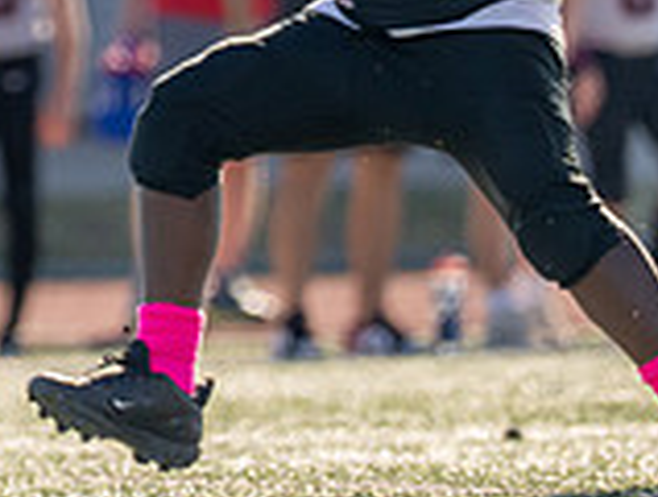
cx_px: -10
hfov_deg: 1.8
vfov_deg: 1.4
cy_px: -210
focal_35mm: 1099
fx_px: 20938
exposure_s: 1/2500
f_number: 2.8
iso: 160
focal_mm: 200
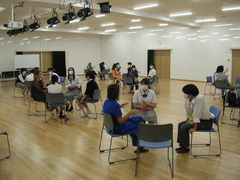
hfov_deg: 52.6
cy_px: 90
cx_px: 120
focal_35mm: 35
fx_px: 243
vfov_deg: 40.7
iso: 50
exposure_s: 1/26.6
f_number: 2.8
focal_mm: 5.8
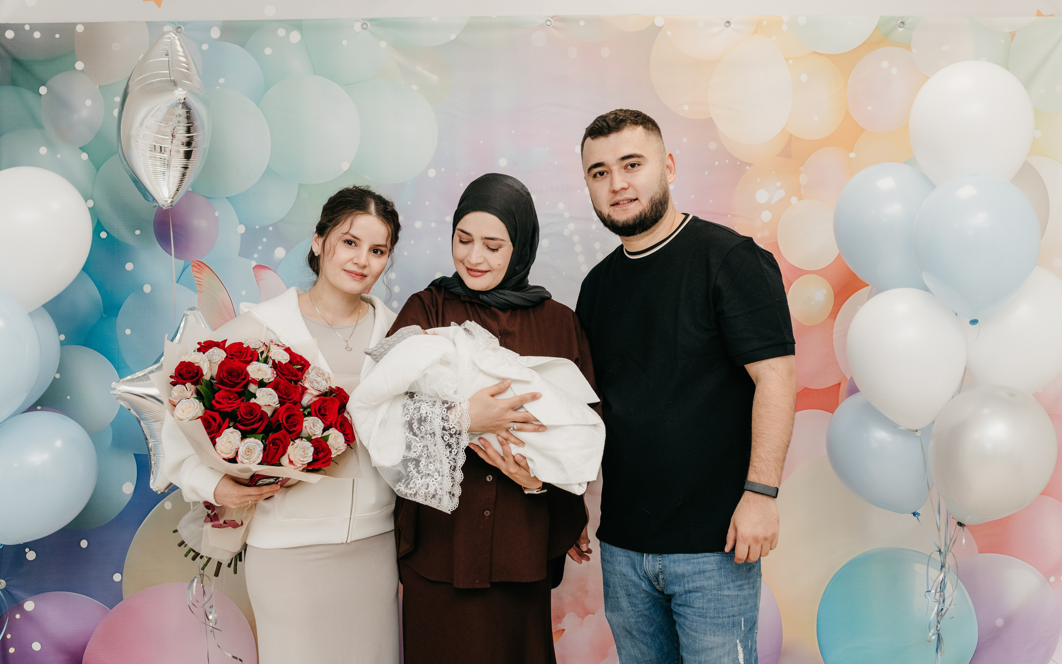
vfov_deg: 33.6
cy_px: 311
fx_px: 1100
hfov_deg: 51.5
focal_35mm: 38
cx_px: 551
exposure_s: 1/160
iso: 400
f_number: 4
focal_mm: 35
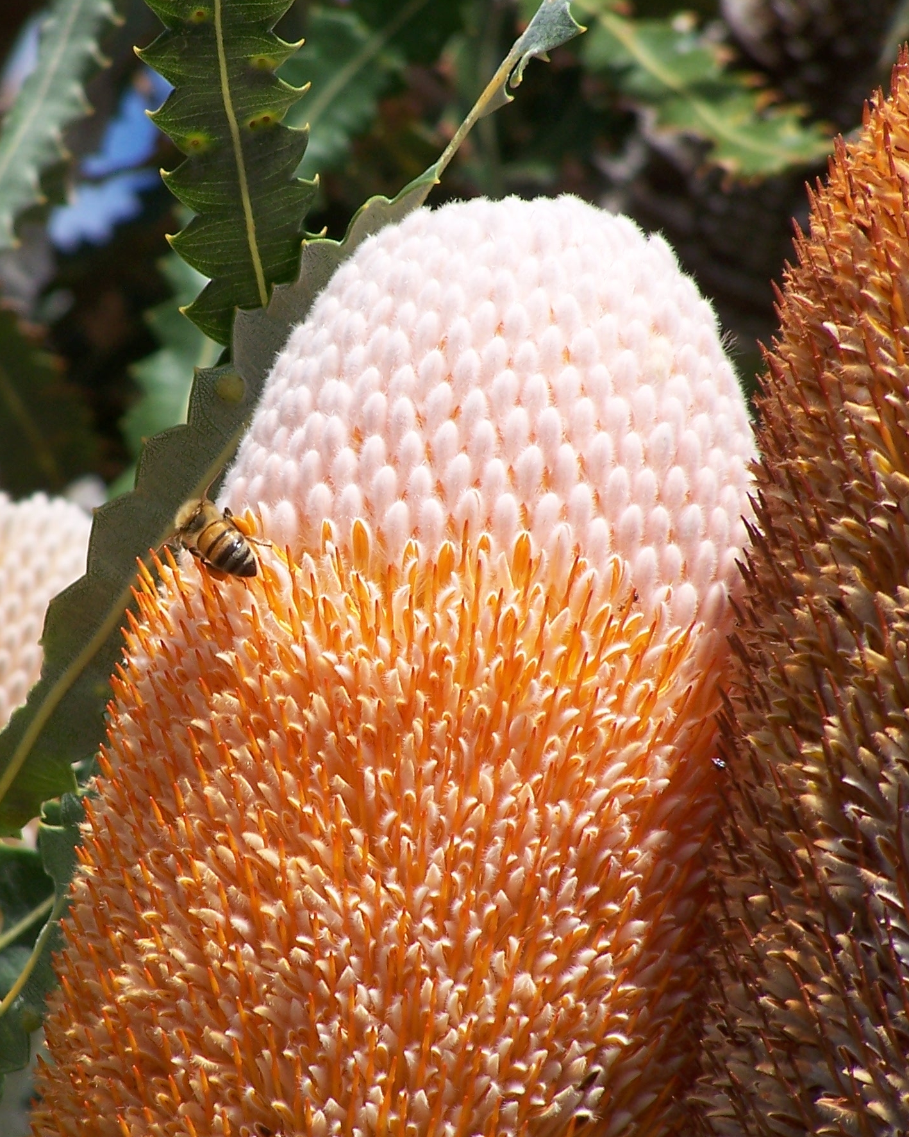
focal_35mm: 539
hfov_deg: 2.9
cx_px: 279
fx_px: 18129
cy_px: 551
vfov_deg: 3.6
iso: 80
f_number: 5
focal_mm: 63
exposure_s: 1/640
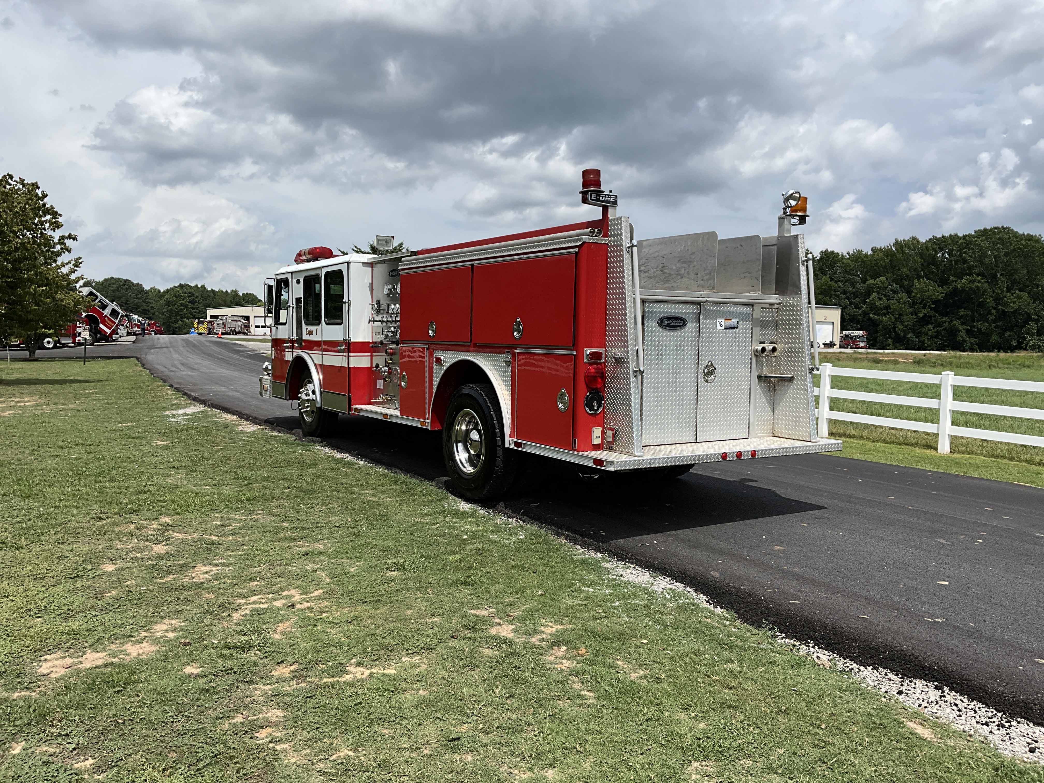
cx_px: 522
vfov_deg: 48.2
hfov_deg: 61.7
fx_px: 875
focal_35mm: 29
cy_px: 392
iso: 25
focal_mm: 3
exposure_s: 1/2801
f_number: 1.8
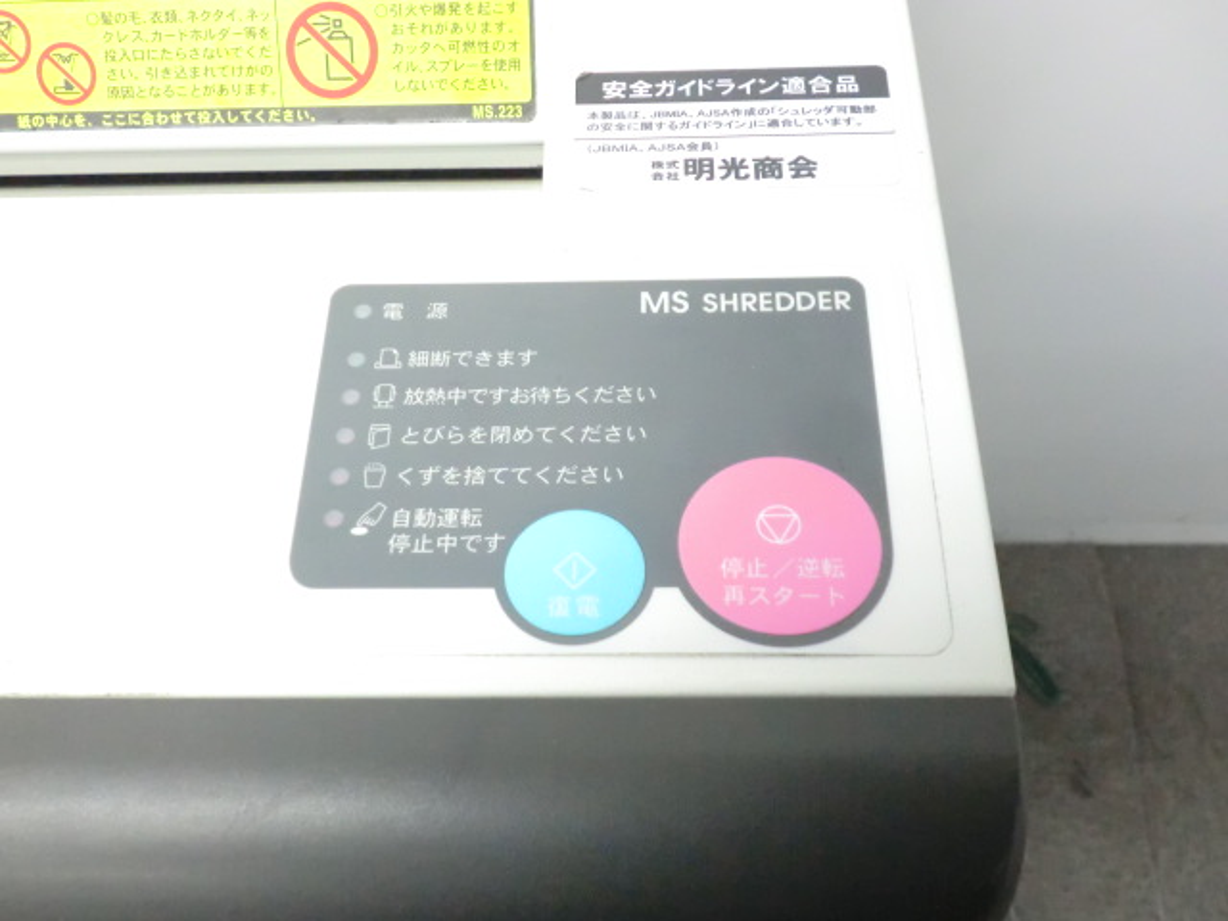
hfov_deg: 49.0
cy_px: 460
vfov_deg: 37.7
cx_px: 614
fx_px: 1348
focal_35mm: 38
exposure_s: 1/25
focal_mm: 6.9
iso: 800
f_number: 3.9
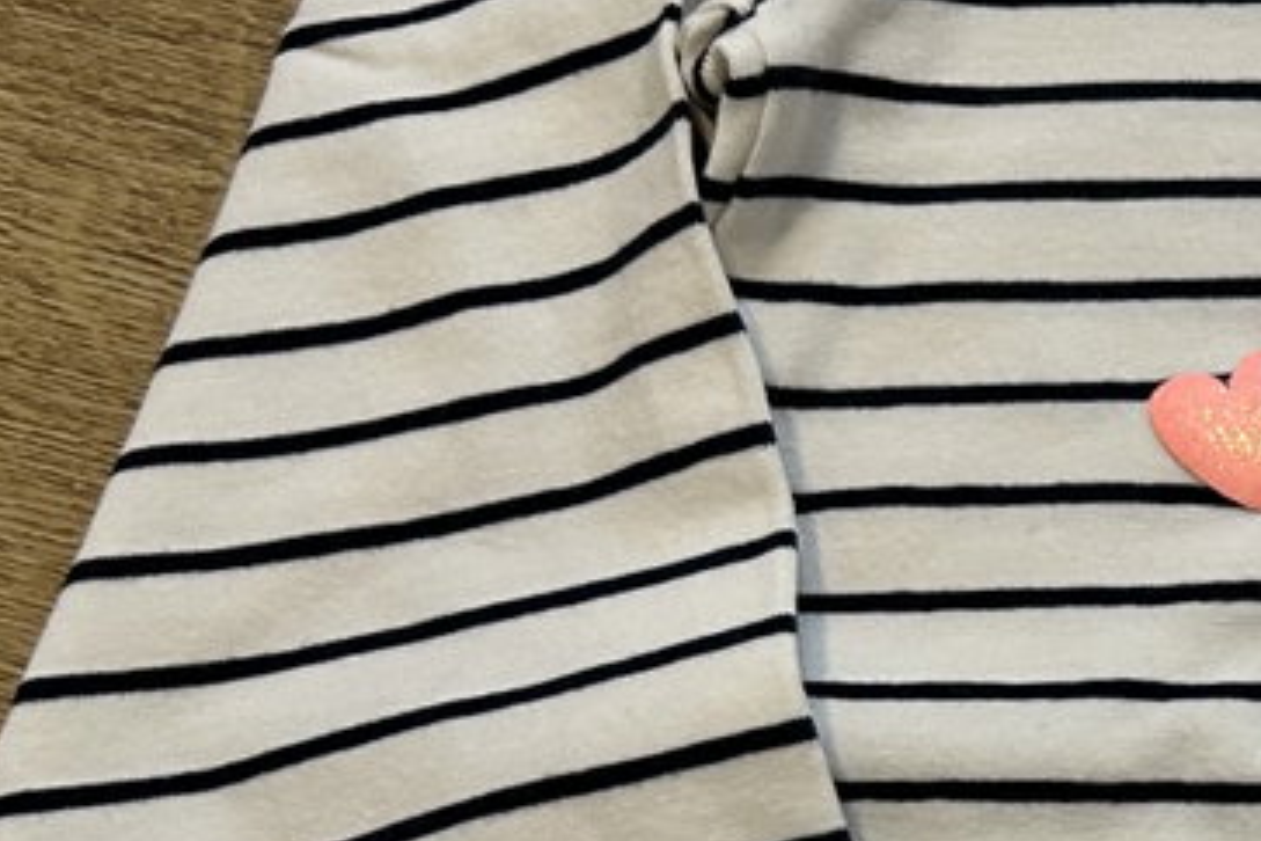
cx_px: 1918
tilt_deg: -79.2
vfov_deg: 10.9
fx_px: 4308
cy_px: 1117
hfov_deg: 15.3
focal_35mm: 123
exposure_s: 1/100
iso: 100
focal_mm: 5.7
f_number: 1.5
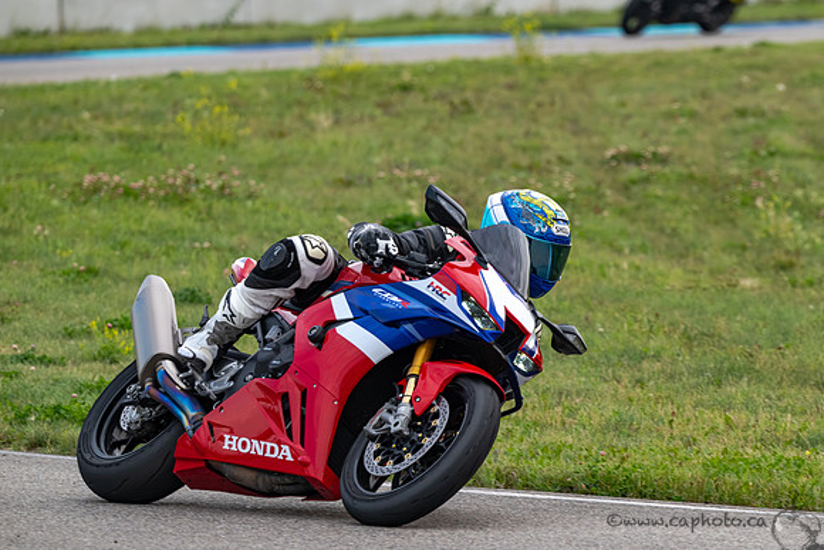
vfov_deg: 3.4
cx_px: 482
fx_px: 9371
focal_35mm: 409
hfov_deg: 5.0
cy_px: 322
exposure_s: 1/1250
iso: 800
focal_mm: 350
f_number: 6.3
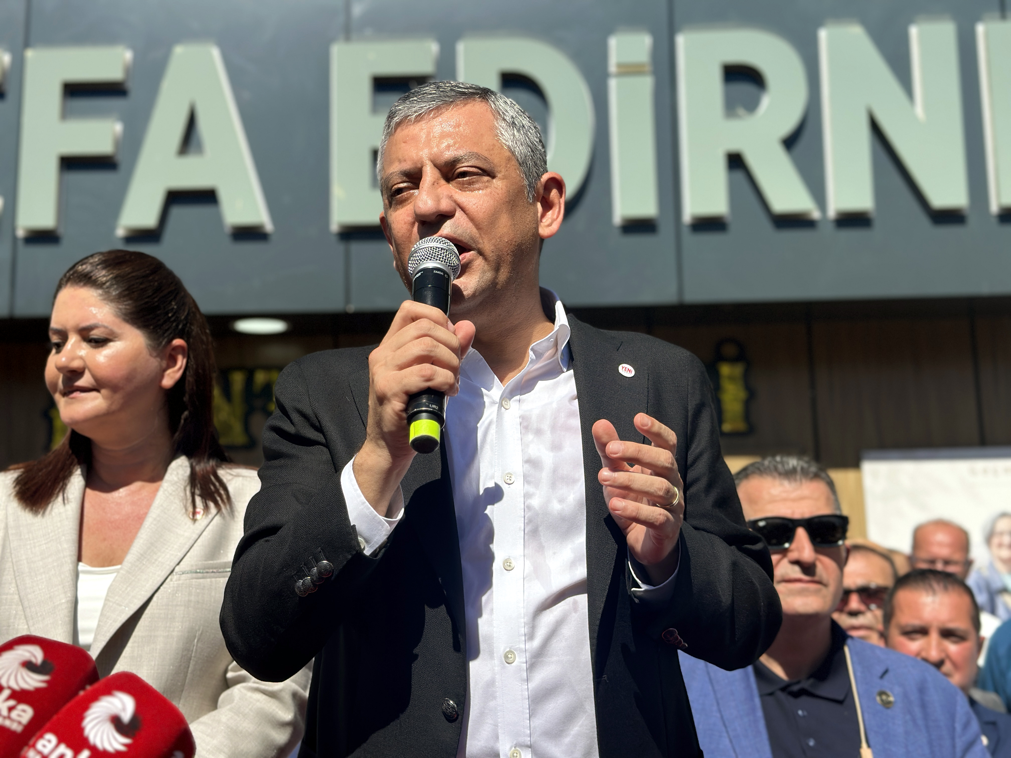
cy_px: 379
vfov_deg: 30.3
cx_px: 506
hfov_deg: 39.7
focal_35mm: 48
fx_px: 1402
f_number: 1.78
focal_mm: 6.86
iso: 100
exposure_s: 1/4785
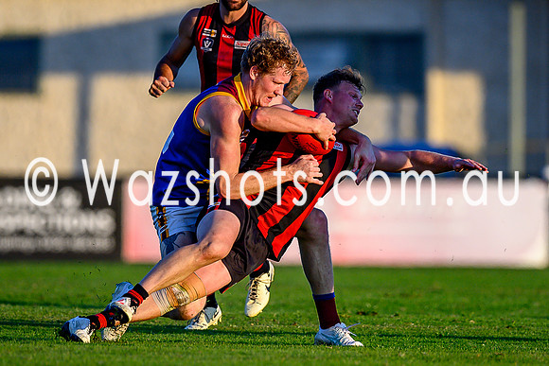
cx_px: 328
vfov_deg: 1.3
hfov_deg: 2.0
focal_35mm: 1052
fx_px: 16052
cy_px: 229
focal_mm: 500
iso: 320
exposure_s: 1/1600
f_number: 4
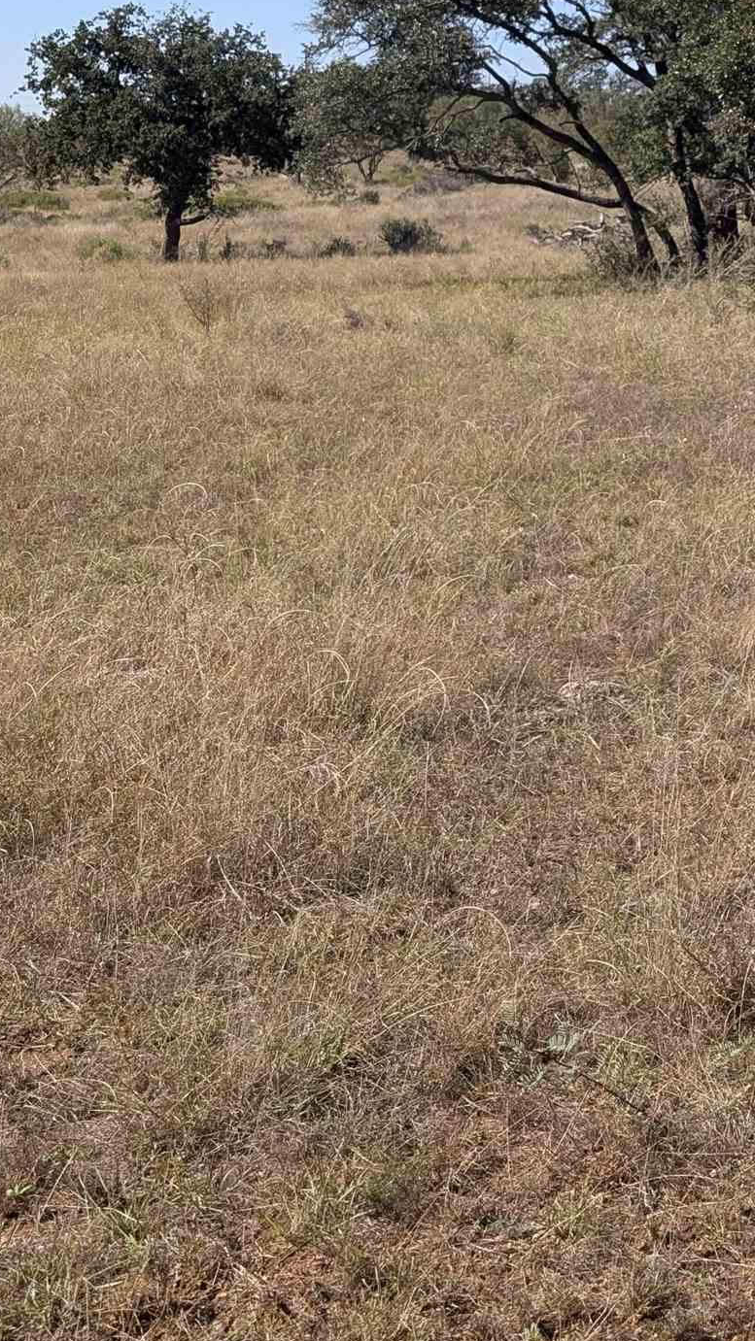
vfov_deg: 34.8
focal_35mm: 58
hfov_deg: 19.5
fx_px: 2064
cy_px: 244
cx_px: 920
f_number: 1.68
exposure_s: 1/1011
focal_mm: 6.9
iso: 21
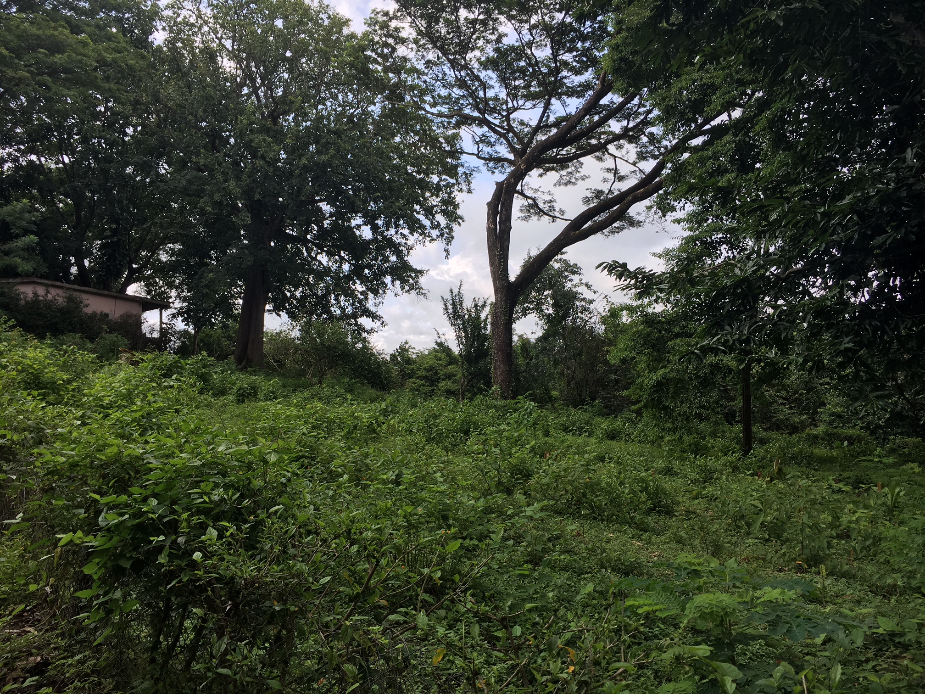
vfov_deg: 48.2
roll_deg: +0.4
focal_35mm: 29
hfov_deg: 61.7
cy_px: 347
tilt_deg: +2.7
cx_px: 462
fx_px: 775
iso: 25
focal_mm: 4.15
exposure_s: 1/836
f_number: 2.2
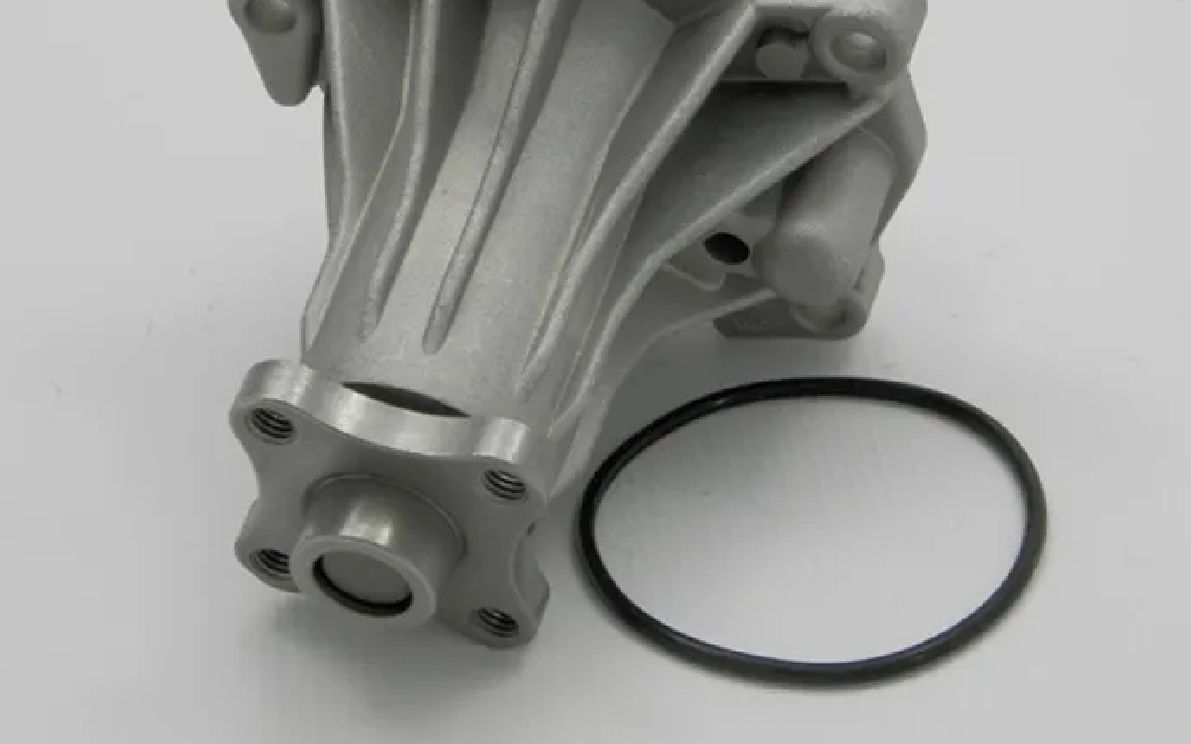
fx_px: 3278
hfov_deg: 20.6
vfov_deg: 12.9
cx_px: 575
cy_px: 258
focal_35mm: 101
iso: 160
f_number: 4.2
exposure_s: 1/160
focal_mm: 14.6
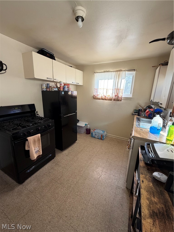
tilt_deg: -14.1
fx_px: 94
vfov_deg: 102.1
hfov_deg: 85.7
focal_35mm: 14
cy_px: 116
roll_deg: -2.4
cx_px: 87
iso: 160
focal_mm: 2.22
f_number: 2.2
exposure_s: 1/121
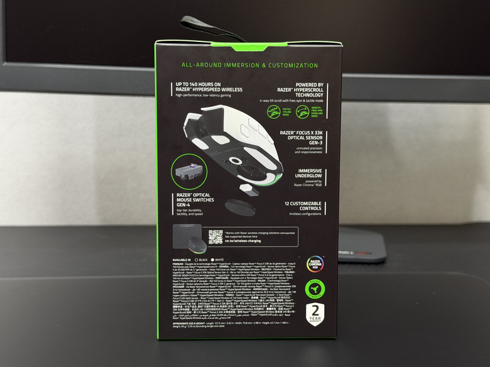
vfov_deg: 30.3
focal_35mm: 48
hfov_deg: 39.7
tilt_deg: -5.8
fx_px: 679
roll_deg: +0.0
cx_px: 245
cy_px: 184
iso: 200
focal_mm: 6.76
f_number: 1.78
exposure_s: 1/60
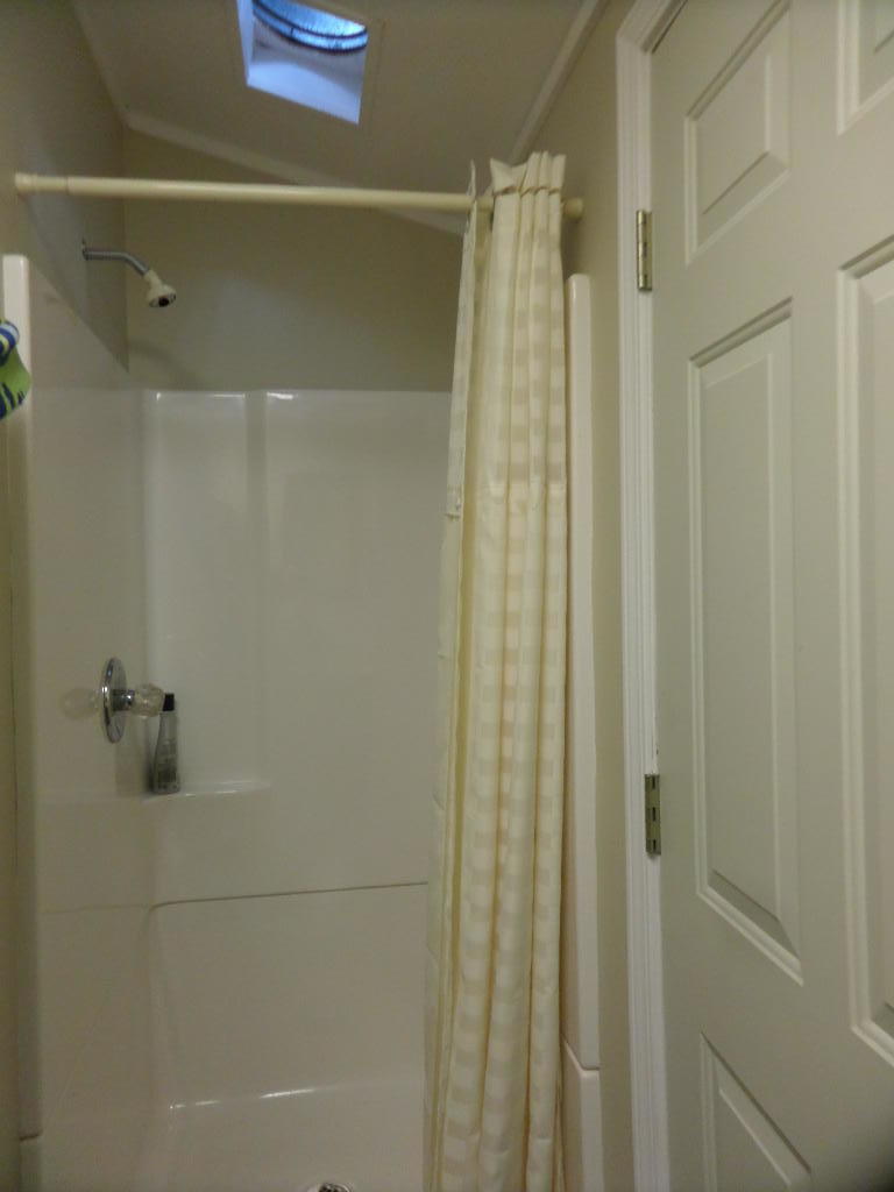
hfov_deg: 56.8
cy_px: 596
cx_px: 447
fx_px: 826
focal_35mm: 24
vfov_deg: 71.6
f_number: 3.1
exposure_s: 1/20
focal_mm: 4.3
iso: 200
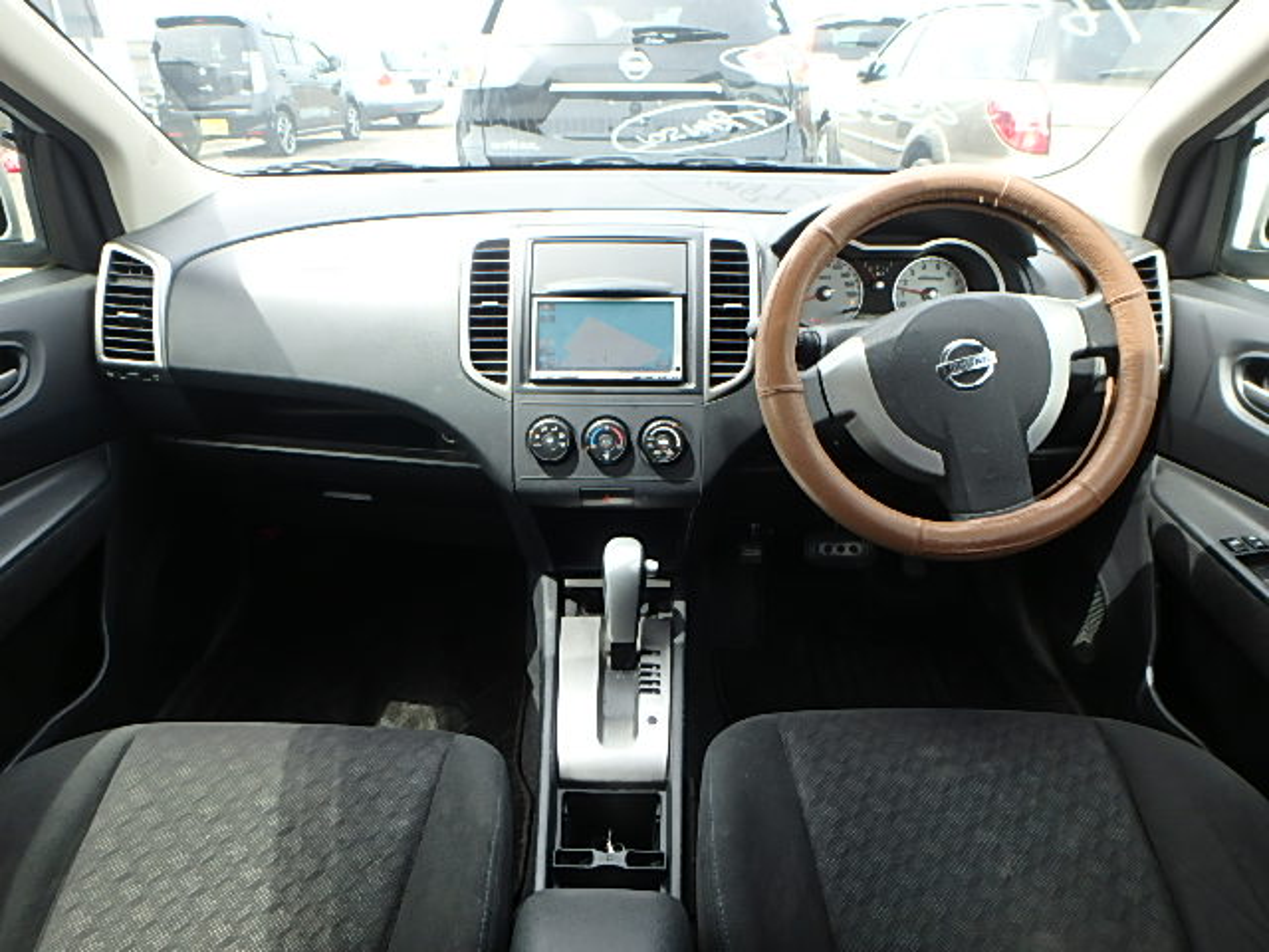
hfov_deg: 79.0
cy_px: 476
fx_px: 770
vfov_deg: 63.4
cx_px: 634
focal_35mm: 21
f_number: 3.5
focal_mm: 3.7
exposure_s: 1/125
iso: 125
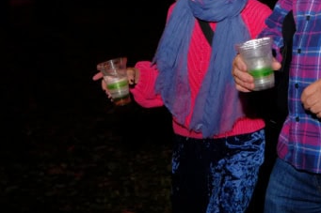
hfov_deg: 28.8
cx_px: 270
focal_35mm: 68
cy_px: 18
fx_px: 606
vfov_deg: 19.6
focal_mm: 19.2
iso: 800
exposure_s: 1/30
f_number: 4
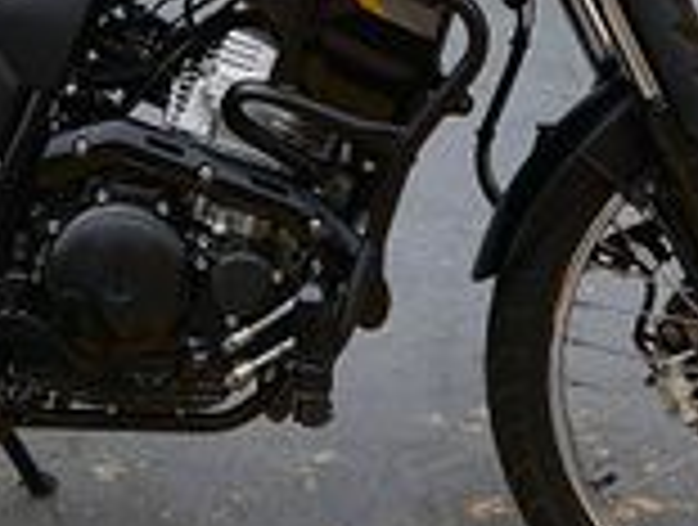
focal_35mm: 79
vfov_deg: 17.5
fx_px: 1597
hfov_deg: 24.3
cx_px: 153
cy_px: -162
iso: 50
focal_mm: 5.7
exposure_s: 1/1029
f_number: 1.5
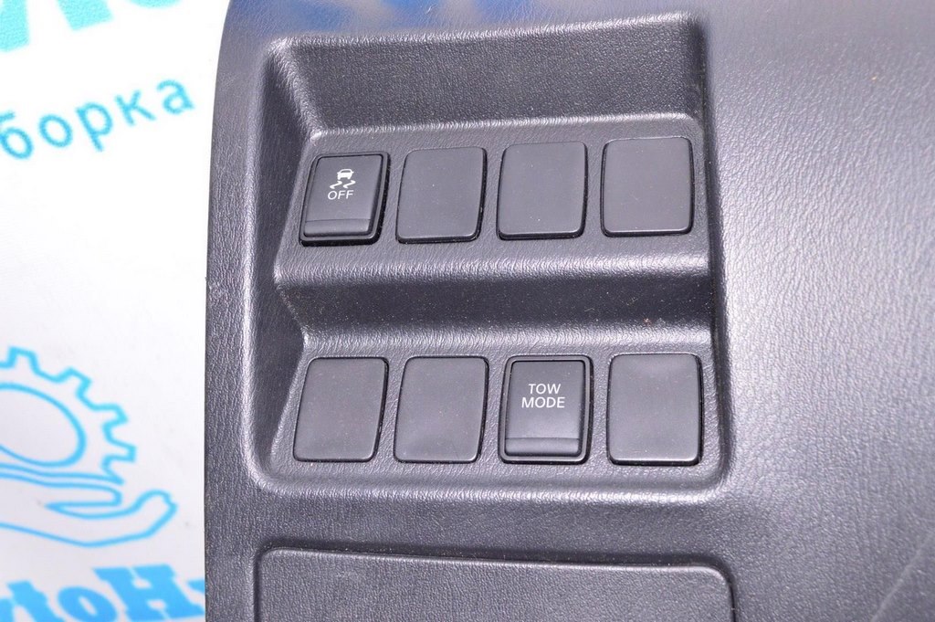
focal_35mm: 44
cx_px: 468
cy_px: 311
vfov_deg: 30.8
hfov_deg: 45.0
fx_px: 1129
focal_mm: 29
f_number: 8
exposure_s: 1/200
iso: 1600
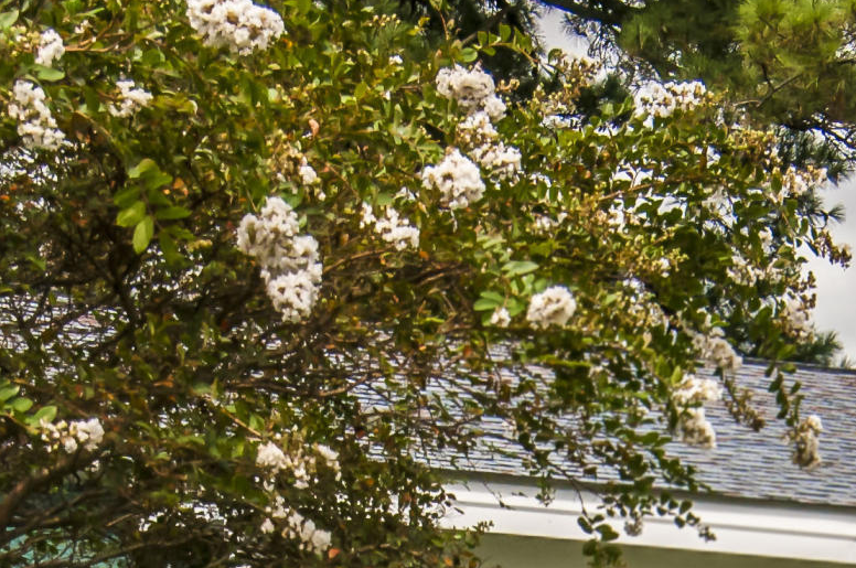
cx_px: 471
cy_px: 865
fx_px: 2754
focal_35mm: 116
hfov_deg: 17.7
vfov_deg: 11.3
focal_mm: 20
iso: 250
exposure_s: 1/2000
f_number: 5.6
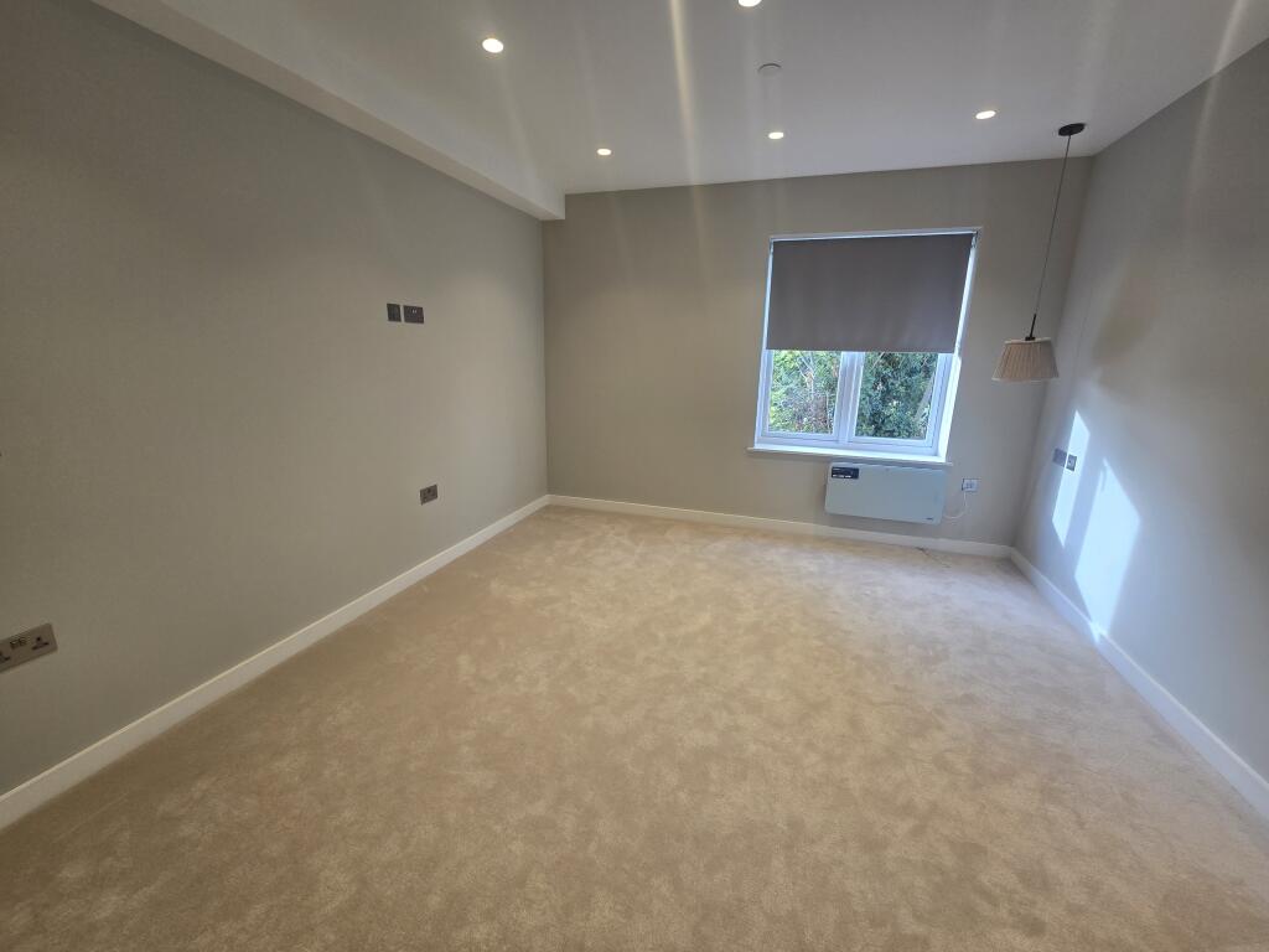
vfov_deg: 89.9
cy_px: 476
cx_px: 634
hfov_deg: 106.2
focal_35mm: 13
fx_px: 477
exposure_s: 1/60
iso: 50
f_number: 2.2
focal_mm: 2.2
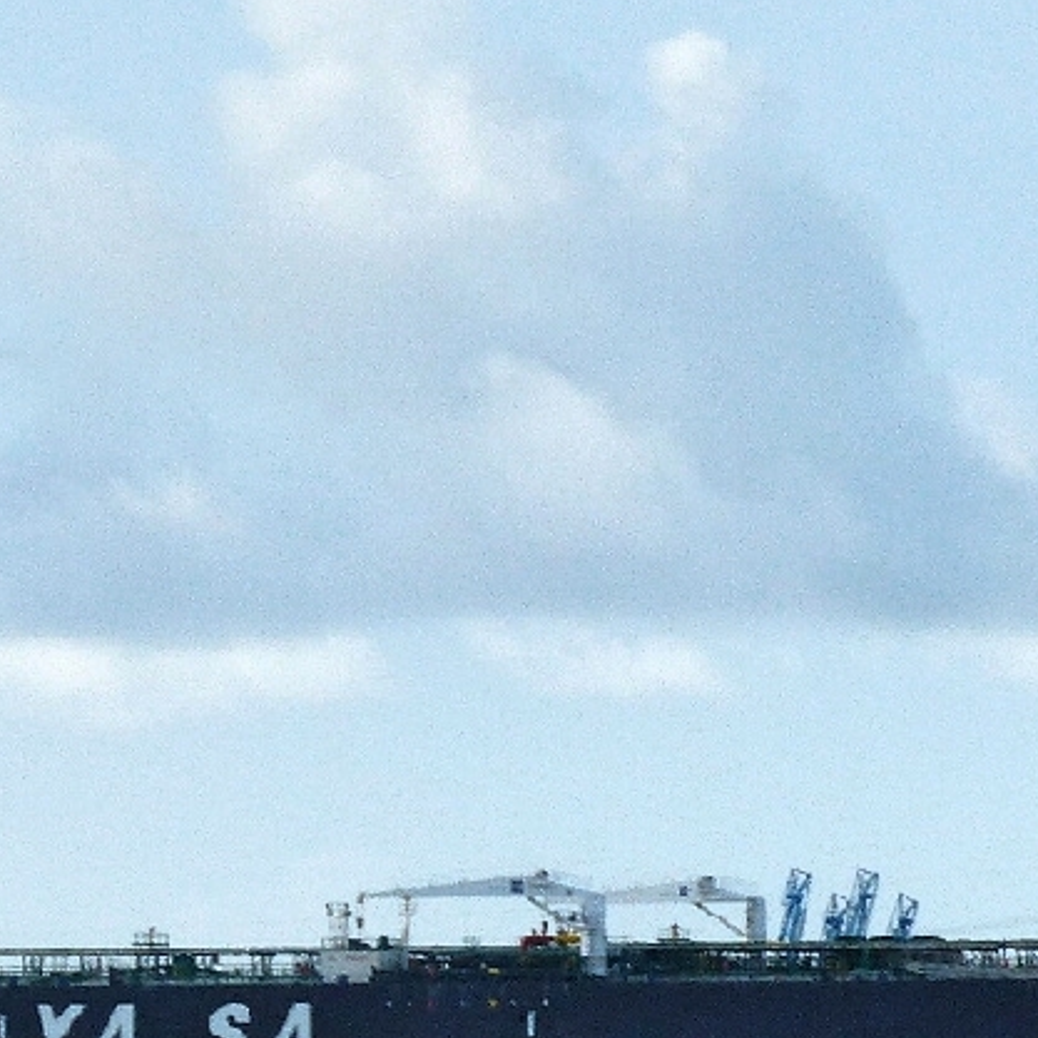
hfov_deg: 3.1
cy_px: 1016
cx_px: 627
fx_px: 19236
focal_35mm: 567
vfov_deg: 3.1
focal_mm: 30.1
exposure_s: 1/200
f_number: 8
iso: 100
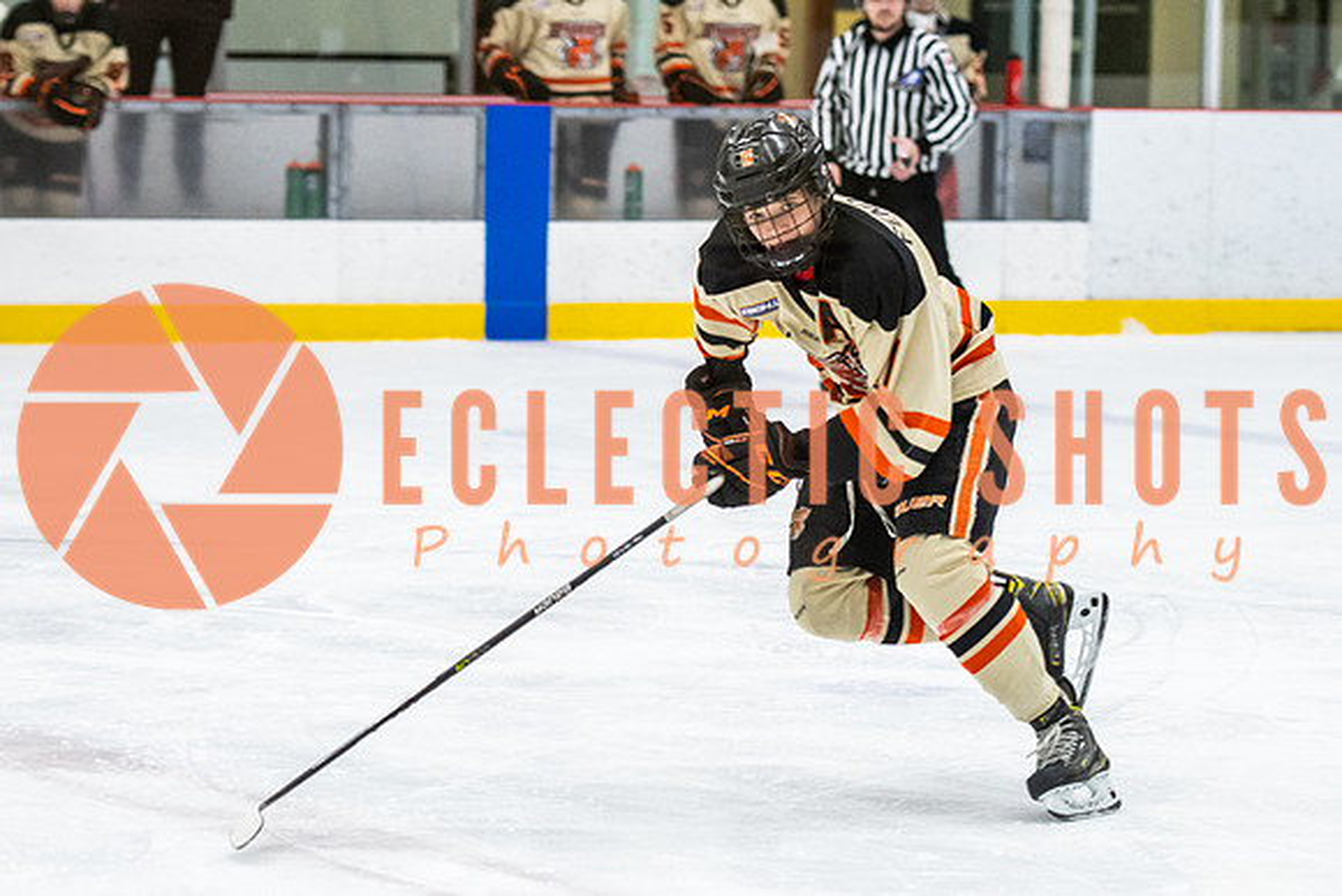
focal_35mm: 181
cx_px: 734
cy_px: 380
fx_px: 6759
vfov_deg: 7.6
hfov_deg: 11.3
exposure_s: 1/640
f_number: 2.8
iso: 1600
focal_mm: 92
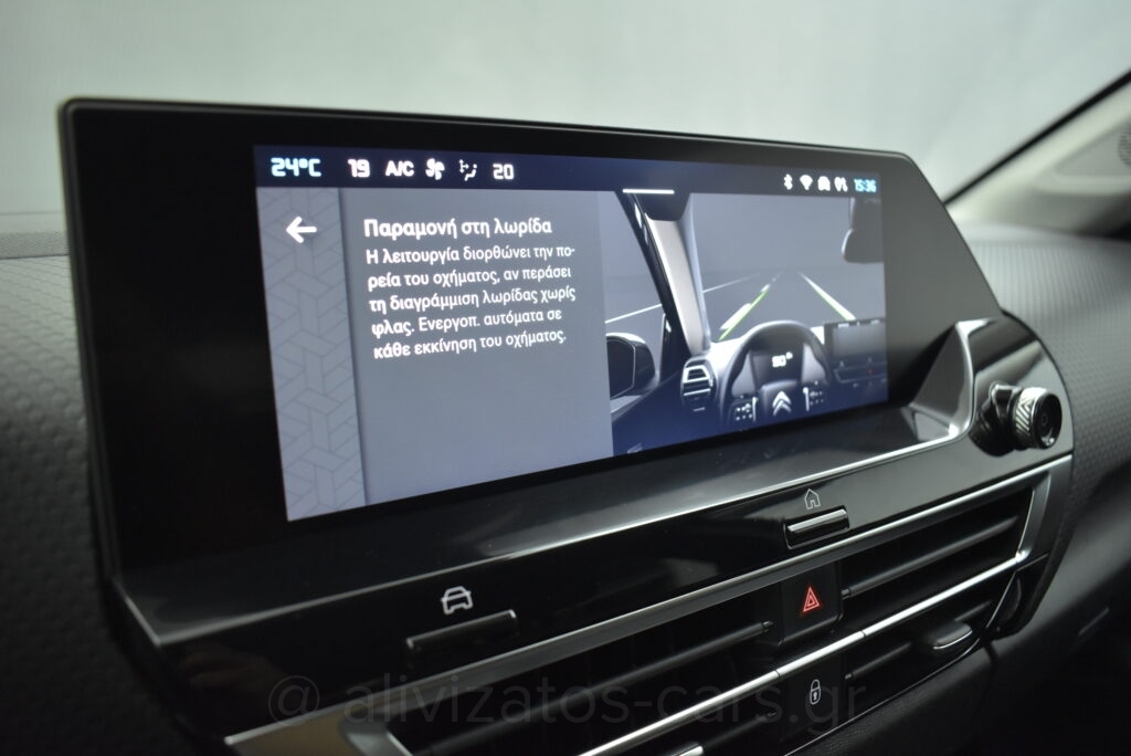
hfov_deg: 67.4
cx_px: 566
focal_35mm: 27
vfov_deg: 48.0
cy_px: 378
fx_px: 849
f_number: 3.5
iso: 1600
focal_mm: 18
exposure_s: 1/60
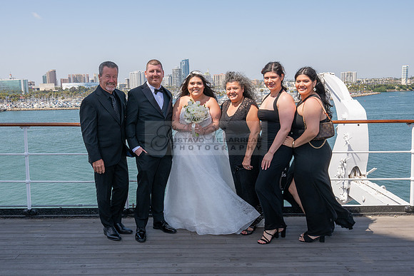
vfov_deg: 39.1
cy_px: 137
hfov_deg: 56.0
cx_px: 196
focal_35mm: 34
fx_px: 389
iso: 200
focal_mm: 29
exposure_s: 1/200
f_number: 11
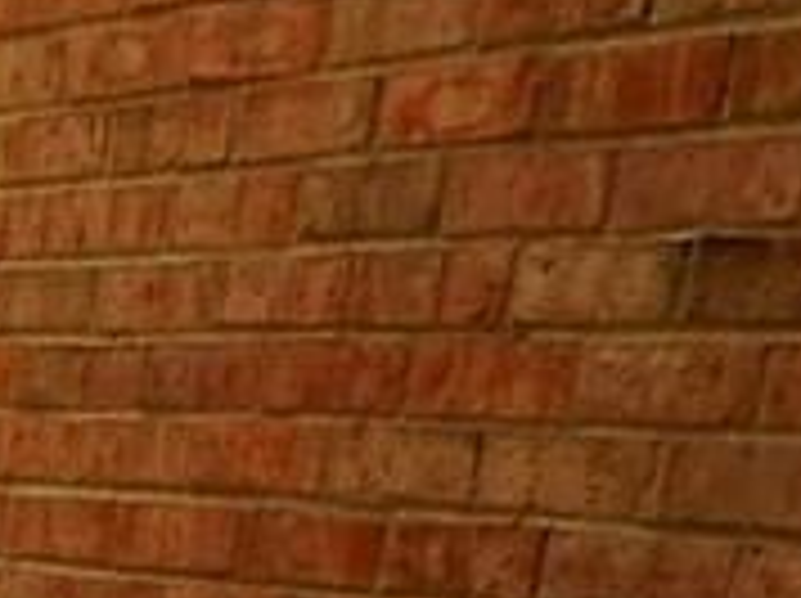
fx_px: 3328
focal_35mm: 144
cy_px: 1664
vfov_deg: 8.8
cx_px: -1143
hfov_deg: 11.3
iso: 125
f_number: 3
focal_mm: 4.5
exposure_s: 1/500
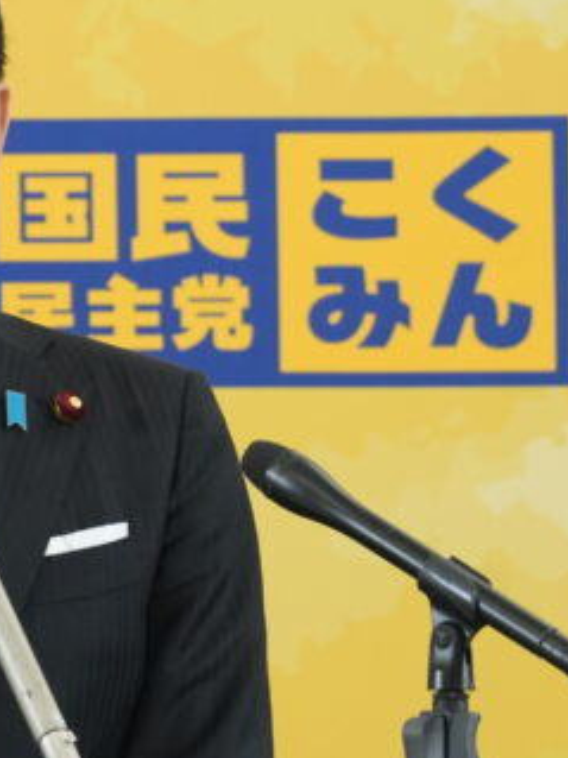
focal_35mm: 695
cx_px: -145
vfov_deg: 2.9
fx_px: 15215
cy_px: 337
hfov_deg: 2.1
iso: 1600
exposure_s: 1/125
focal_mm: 200
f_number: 5.6
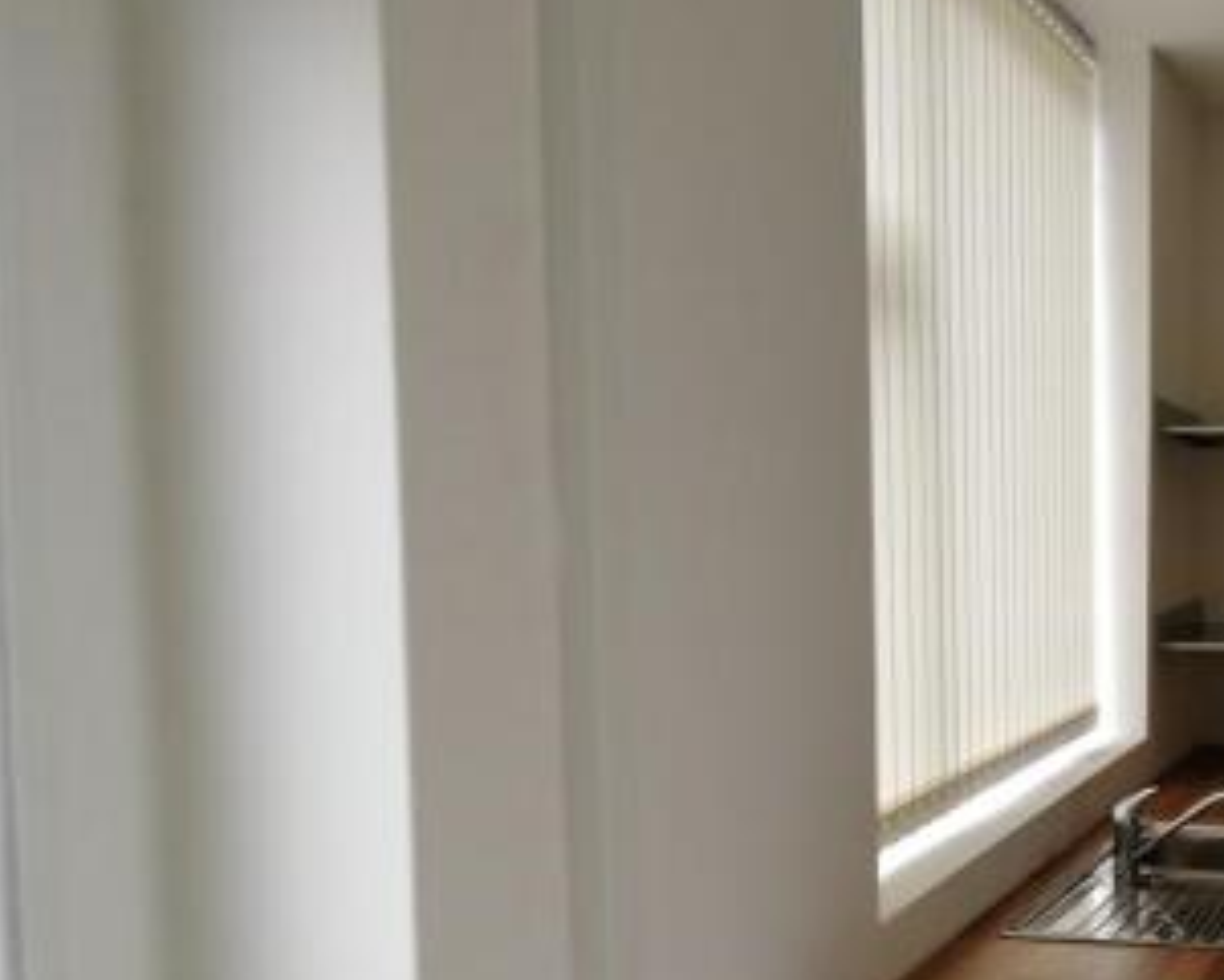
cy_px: 657
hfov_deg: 35.5
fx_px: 1848
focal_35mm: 51
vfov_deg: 29.5
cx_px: 978
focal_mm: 3.95
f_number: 4
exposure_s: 1/50
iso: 80
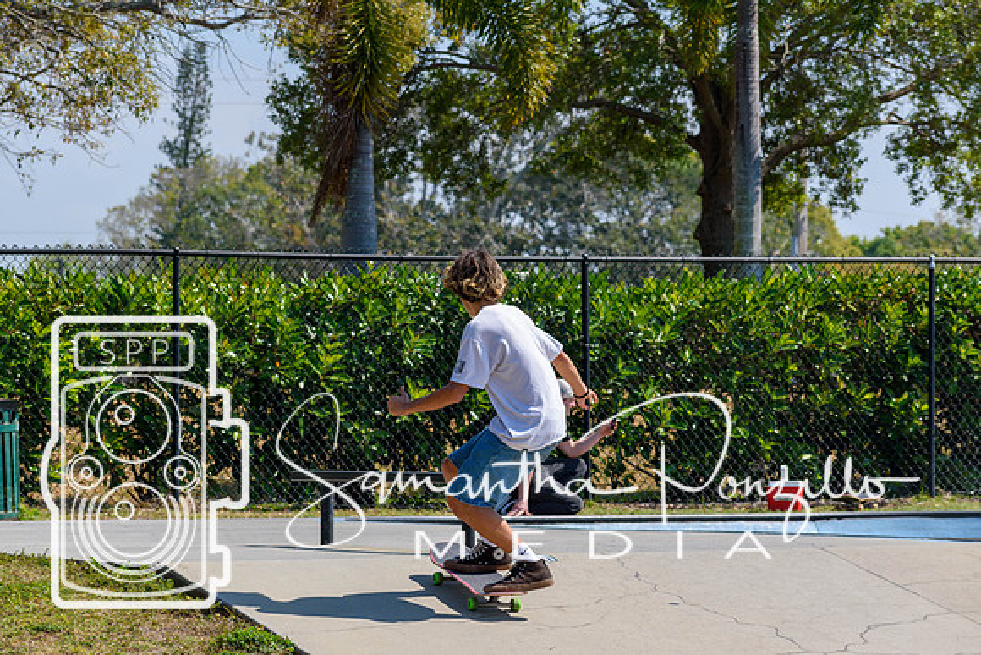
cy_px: 328
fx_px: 4988
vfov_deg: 7.5
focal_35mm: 183
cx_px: 490
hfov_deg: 11.2
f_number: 7.1
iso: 200
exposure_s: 1/800
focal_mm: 122
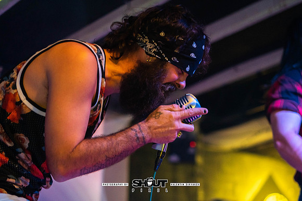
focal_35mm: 71
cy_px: 140
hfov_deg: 28.2
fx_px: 598
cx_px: 193
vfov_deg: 19.0
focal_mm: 50
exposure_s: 1/200
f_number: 1.8
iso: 1250
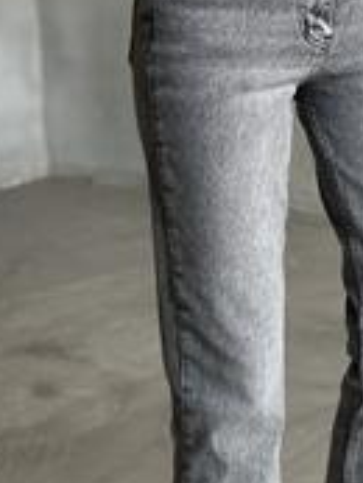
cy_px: 332
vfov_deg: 16.6
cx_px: 293
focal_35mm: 118
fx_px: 1648
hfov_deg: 12.5
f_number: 1.78
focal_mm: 6.86
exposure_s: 1/60
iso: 250
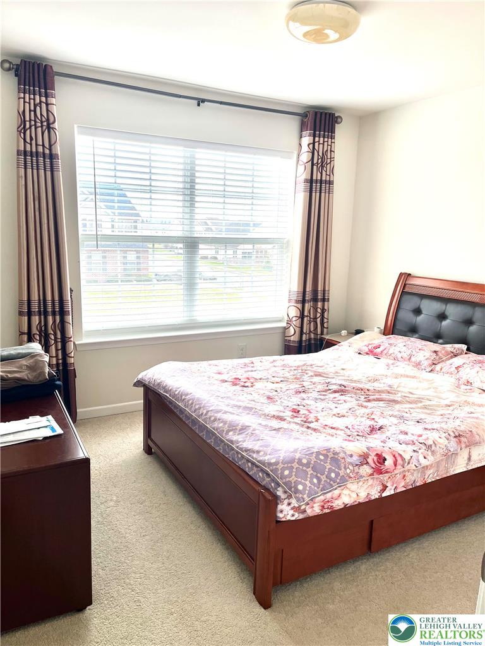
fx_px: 486
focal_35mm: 26
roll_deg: -1.7
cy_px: 323
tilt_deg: -11.3
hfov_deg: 53.1
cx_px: 242
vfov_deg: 67.3
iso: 40
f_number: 1.6
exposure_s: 1/291
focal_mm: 5.1
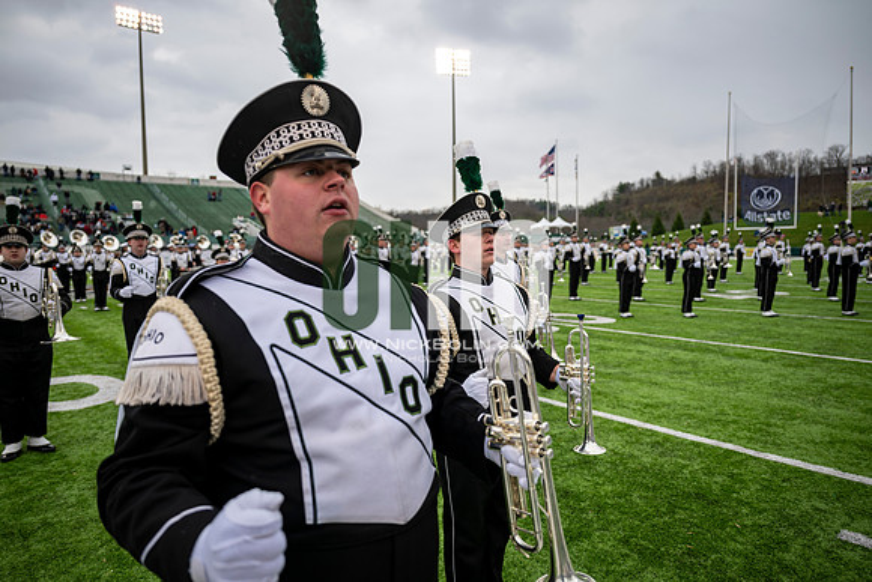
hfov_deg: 73.7
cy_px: 291
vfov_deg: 53.2
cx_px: 436
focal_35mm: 24
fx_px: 581
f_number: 2.8
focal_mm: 24
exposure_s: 1/500
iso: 100
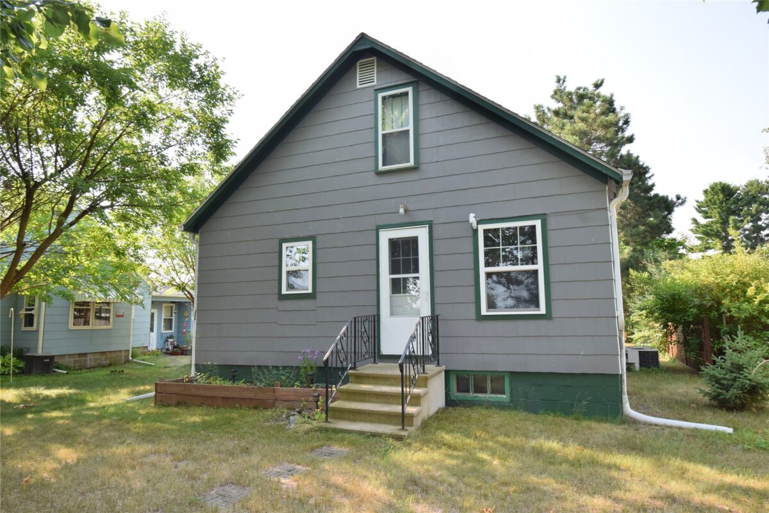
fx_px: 449
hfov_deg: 81.2
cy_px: 256
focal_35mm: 21
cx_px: 384
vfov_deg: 59.5
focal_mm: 14
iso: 320
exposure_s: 1/200
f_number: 9
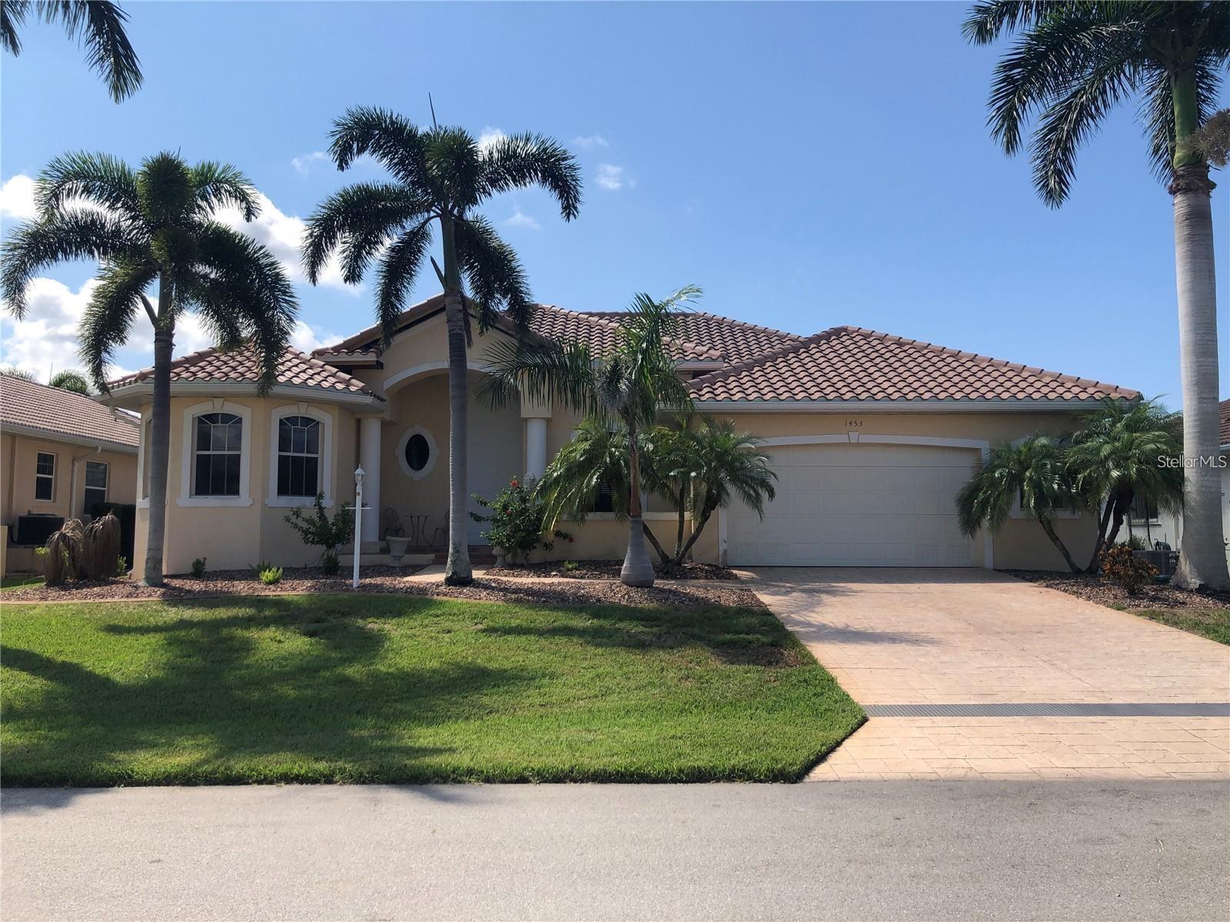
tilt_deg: +4.9
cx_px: 615
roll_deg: +0.2
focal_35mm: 28
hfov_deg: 63.4
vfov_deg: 49.7
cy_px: 461
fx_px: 995
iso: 20
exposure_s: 1/1946
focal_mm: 4
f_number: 1.8
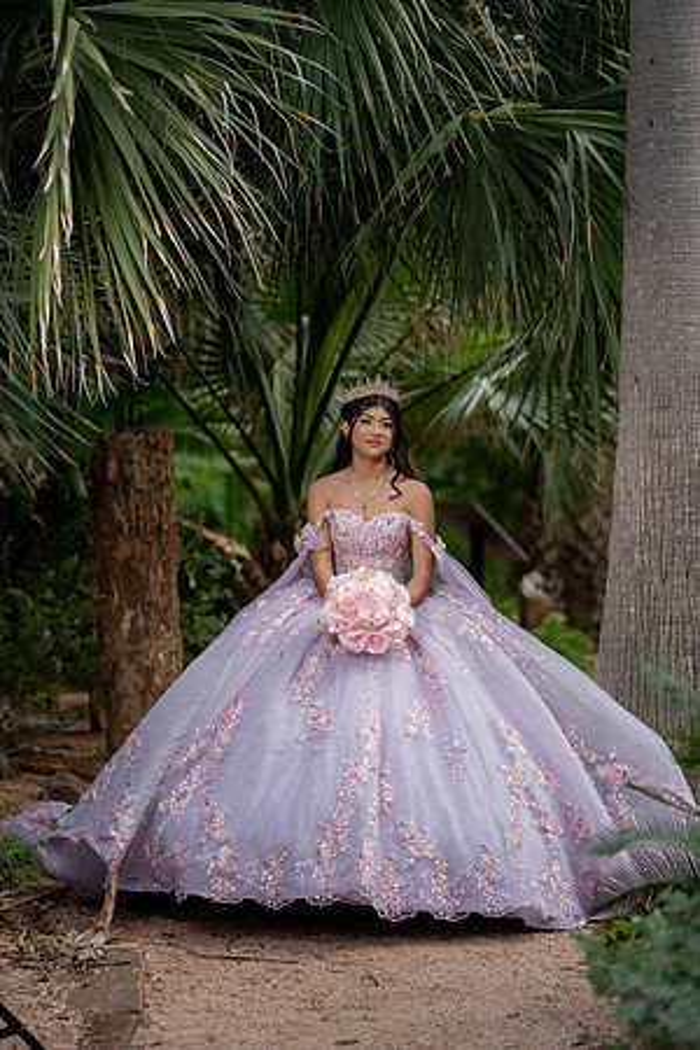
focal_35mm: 95
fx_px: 2771
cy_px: 525
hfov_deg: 14.4
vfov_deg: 21.5
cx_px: 350
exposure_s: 1/1000
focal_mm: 95
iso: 200
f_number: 2.8
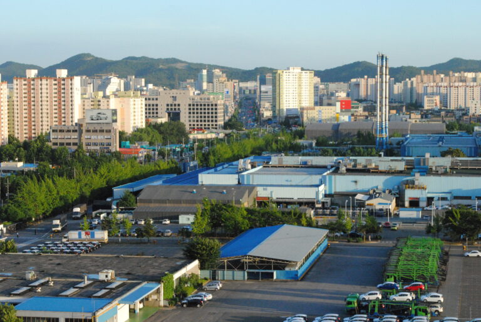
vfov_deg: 16.6
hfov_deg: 24.6
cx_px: 240
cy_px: 161
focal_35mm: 82
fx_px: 1104
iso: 1600
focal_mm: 55
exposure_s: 1/640
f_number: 13
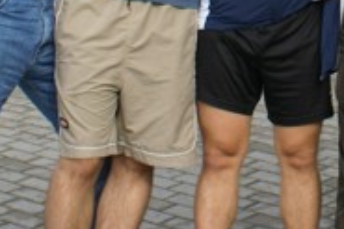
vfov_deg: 8.9
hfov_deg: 13.3
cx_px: 457
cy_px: -181
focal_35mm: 148
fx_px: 1413
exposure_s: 1/200
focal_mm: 26
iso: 100
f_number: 5.6
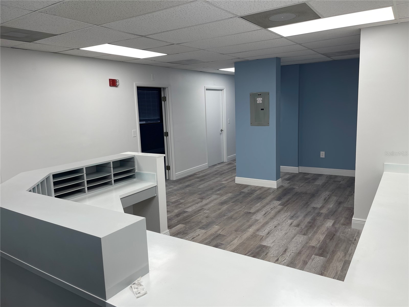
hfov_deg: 69.4
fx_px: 295
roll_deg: +2.5
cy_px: 154
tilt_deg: -9.0
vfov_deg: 54.9
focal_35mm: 25
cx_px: 204
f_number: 1.6
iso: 40
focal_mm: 5.1
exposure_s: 1/120
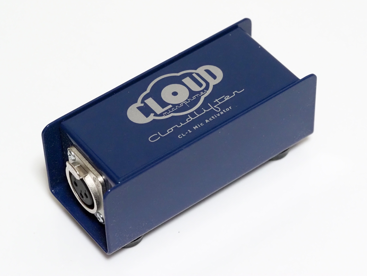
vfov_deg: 12.3
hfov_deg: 16.4
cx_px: 184
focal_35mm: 120
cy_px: 138
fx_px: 1272
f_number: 5.6
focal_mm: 60
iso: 6400
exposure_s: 1/125
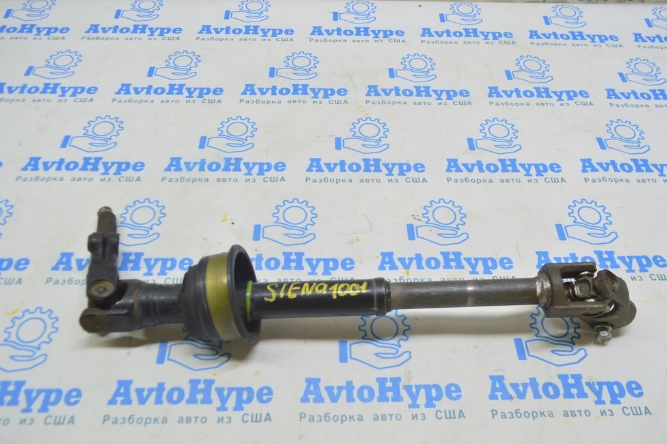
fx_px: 555
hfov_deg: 62.0
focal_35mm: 30
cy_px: 222
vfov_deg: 43.5
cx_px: 334
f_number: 5.6
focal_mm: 20
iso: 400
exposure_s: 1/20
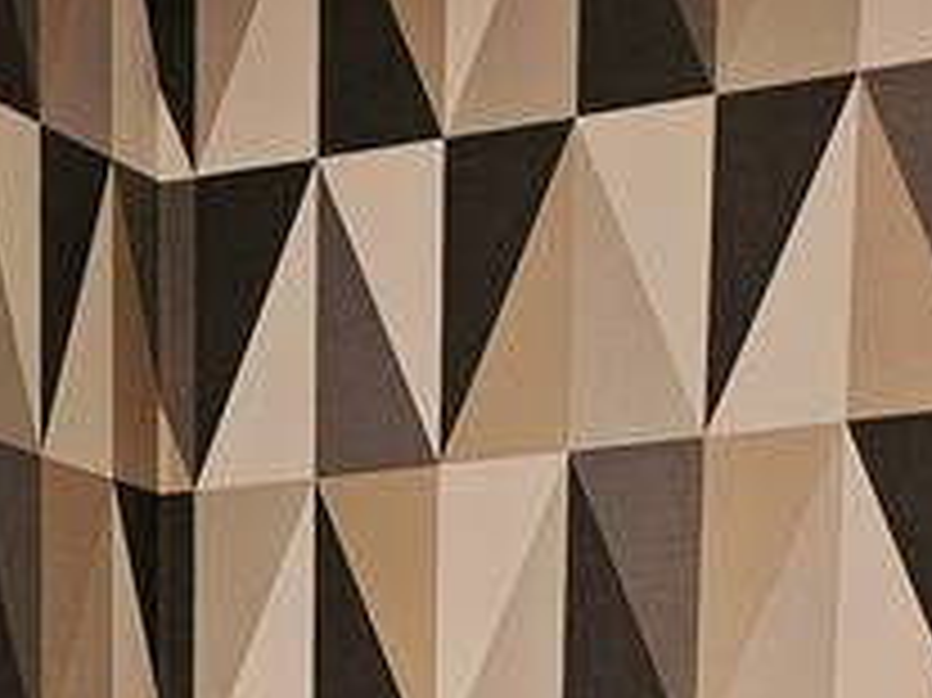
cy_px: 1702
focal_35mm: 120
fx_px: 3229
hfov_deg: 16.2
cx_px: 113
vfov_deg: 10.5
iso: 320
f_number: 1.7
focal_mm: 6.3
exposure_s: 1/120
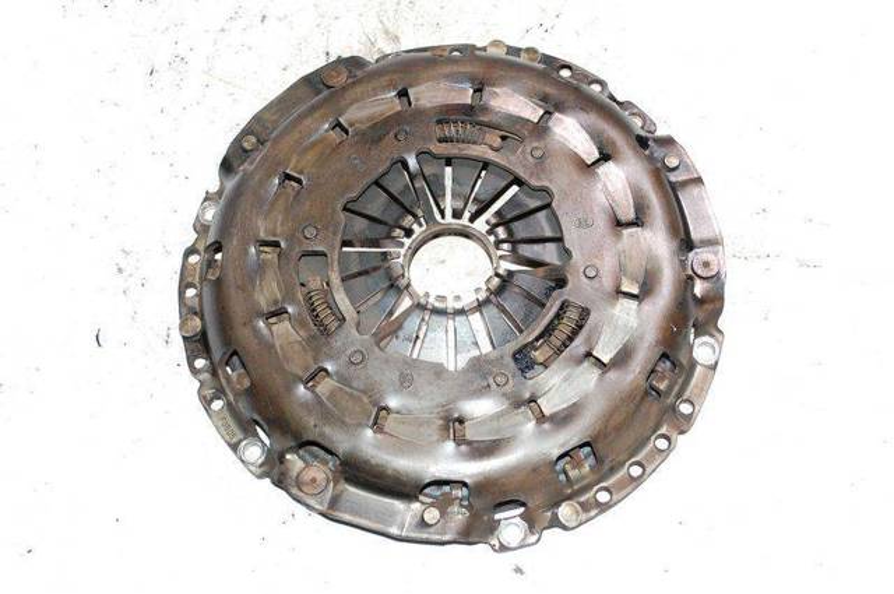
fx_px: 1190
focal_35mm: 48
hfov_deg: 41.2
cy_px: 297
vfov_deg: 28.0
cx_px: 447
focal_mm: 32
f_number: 5
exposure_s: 1/100
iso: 800
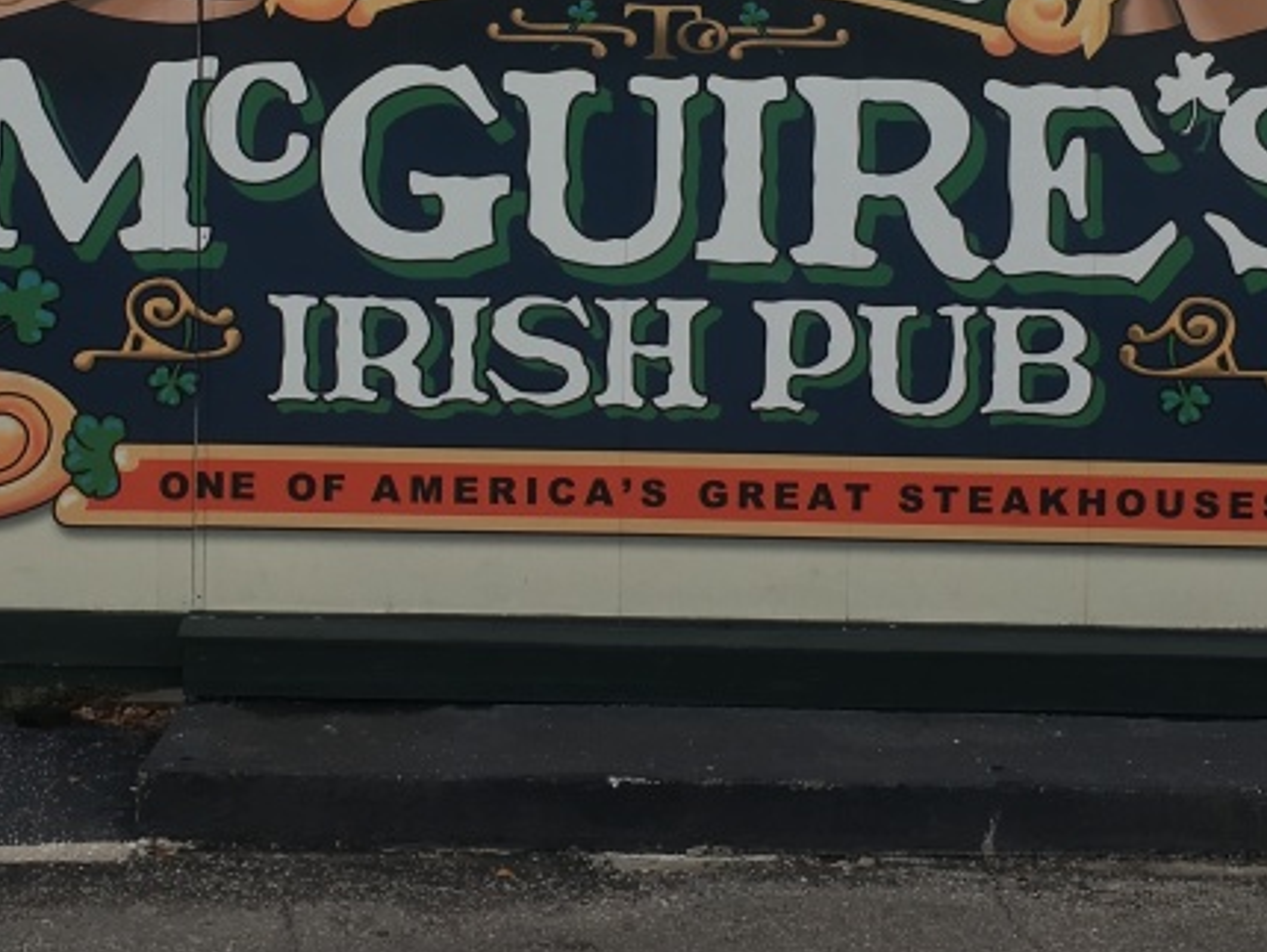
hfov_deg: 28.1
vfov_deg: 21.1
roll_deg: +2.8
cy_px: 189
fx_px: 2527
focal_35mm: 69
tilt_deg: +0.5
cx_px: 513
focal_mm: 4.15
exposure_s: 1/314
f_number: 2.2
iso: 25
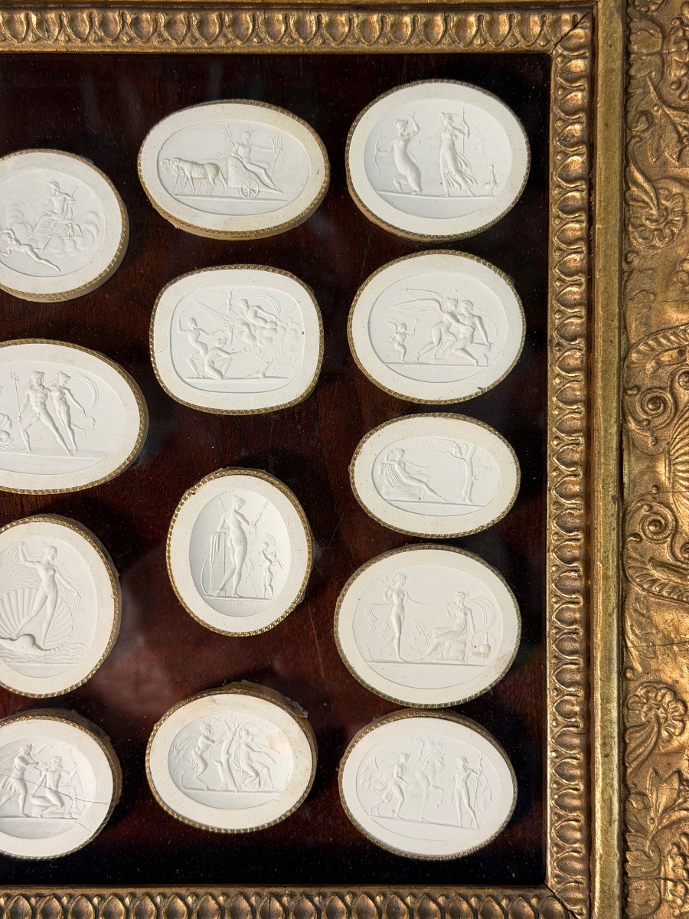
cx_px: 344
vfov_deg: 39.7
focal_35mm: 48
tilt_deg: +2.4
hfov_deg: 30.3
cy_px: 460
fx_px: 1274
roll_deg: +0.5
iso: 80
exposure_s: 1/50
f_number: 1.78
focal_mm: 6.76
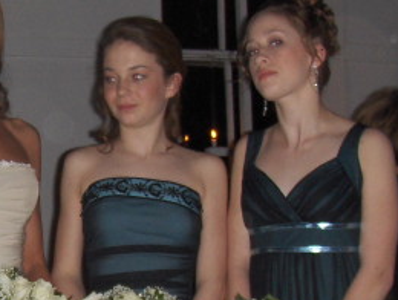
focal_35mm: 126
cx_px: -26
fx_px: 1451
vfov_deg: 11.7
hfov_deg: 15.3
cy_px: 265
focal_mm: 6.5
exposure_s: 1/60
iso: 100
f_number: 3.5
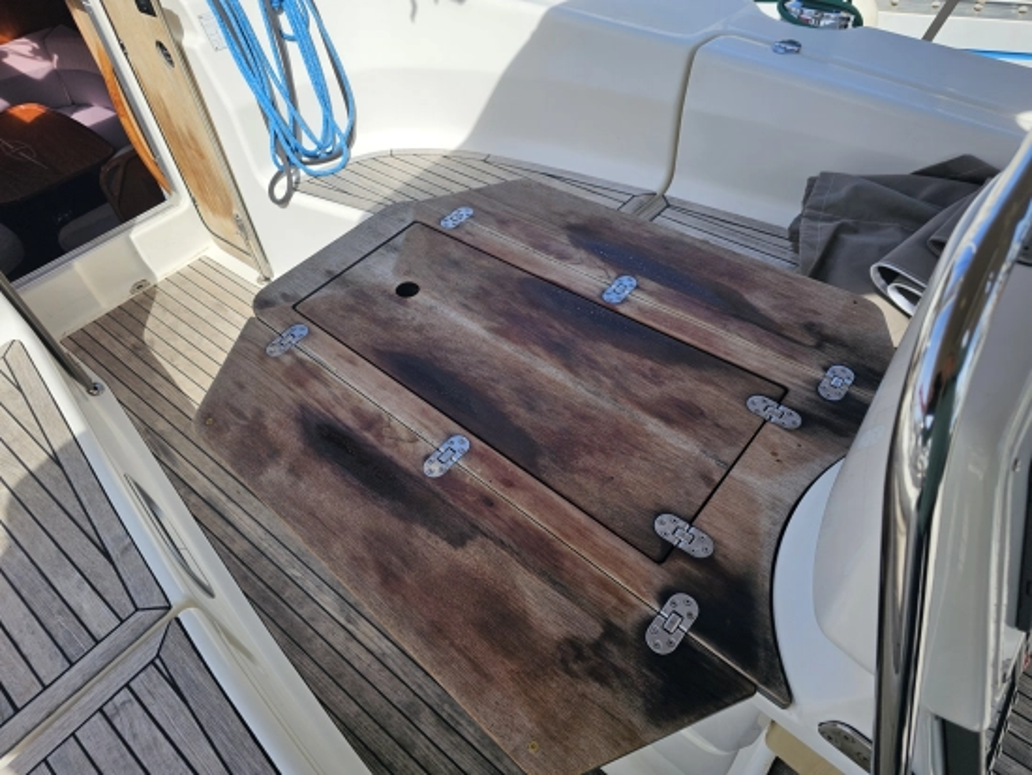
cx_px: 516
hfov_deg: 73.9
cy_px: 388
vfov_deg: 58.9
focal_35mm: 23
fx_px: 686
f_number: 1.7
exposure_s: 1/636
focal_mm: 6.3
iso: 10
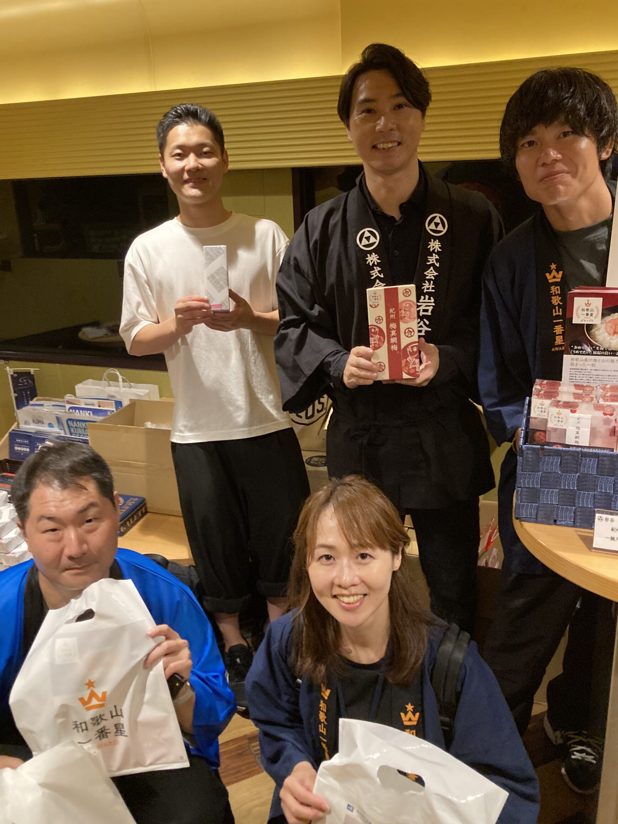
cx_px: 290
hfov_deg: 45.4
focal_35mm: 31
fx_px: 738
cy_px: 401
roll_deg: +2.5
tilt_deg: -16.9
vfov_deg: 58.3
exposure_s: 1/40
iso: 250
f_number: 1.8
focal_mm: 3.99
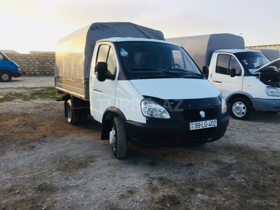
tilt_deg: -8.8
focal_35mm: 29
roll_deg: -0.3
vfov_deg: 48.2
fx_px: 235
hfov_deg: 61.7
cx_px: 140
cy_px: 105
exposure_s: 1/388
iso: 32
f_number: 2.2
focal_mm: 4.15
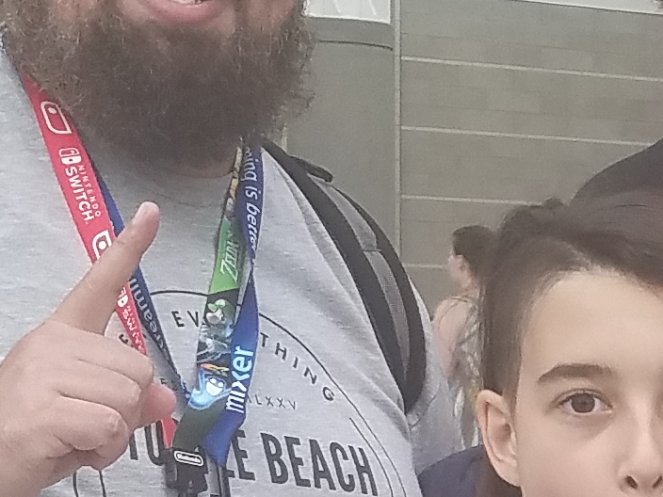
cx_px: 930
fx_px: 2854
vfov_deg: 9.9
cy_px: 421
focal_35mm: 149
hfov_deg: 12.7
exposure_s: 1/60
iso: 64
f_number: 1.7
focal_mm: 4.2
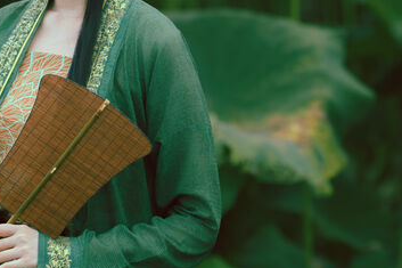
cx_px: 338
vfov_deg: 4.8
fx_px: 3226
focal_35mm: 289
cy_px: 155
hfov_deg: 7.1
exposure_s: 1/800
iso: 100
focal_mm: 85
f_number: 1.8
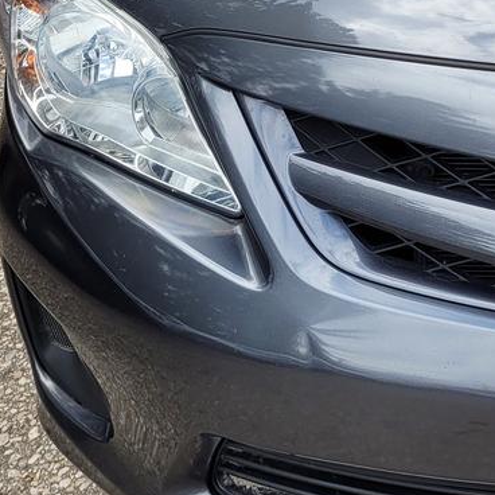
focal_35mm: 80
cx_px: 663
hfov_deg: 19.7
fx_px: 1294
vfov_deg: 20.9
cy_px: -8
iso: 40
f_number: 1.8
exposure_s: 1/792
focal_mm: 5.4
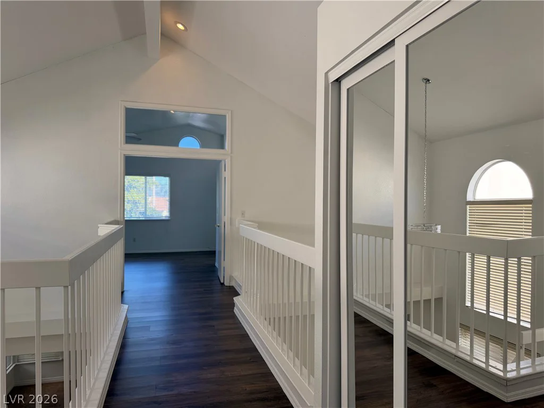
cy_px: 204
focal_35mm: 24
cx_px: 272
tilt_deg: -1.2
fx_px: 377
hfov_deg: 71.6
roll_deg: -0.7
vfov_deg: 56.8
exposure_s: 1/217
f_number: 1.78
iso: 80
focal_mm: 6.76
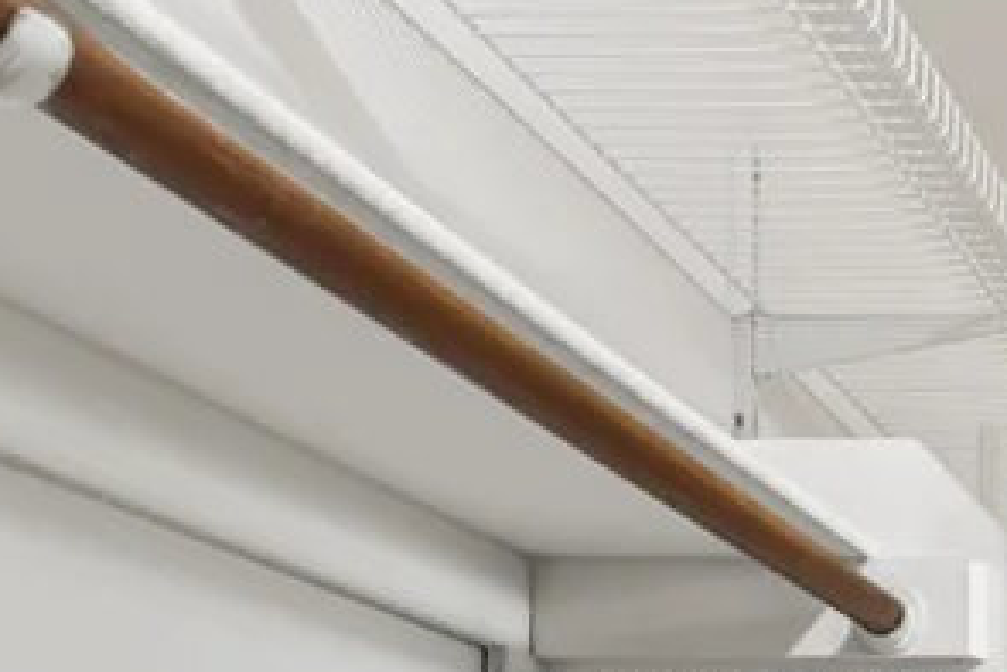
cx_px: 1495
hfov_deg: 24.2
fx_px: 1847
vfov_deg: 17.8
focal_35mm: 66
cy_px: 1097
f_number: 8
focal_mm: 19
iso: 400
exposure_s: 1/3
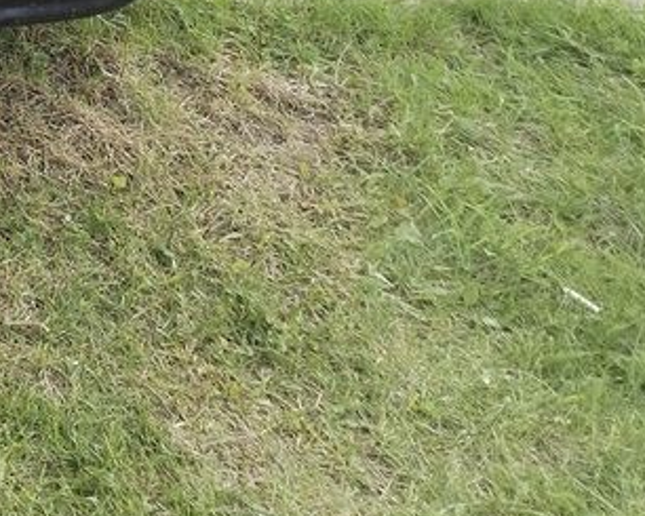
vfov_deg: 12.9
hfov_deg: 14.6
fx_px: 2120
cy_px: -326
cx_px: -611
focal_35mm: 111
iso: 100
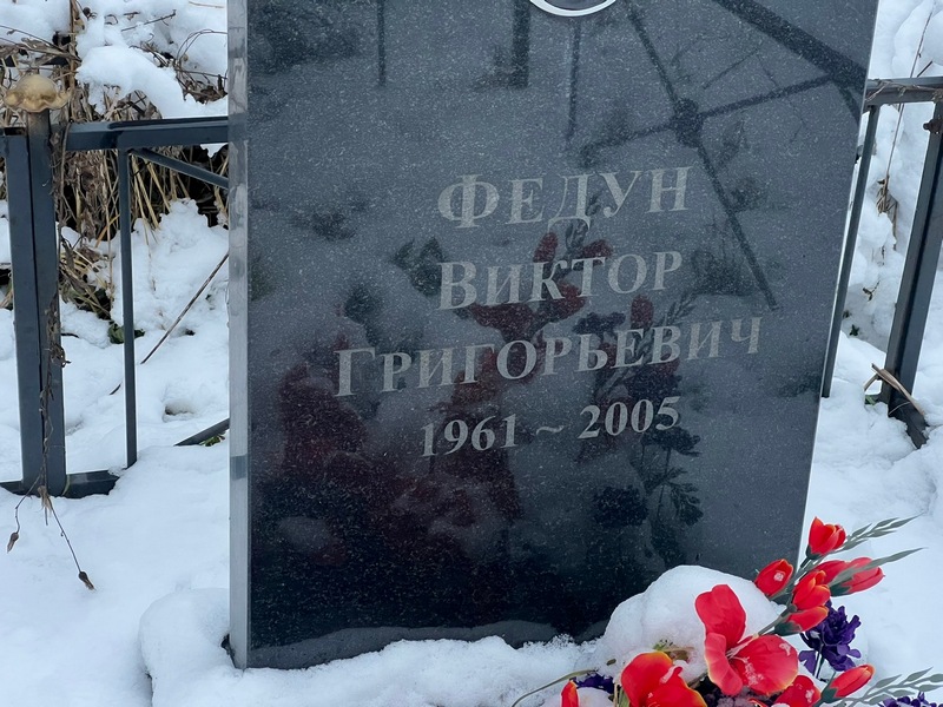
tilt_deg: -29.9
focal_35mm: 77
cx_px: 472
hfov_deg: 25.3
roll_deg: -3.9
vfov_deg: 19.1
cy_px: 354
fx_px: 2098
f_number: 2.8
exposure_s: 1/66
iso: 200
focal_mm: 9
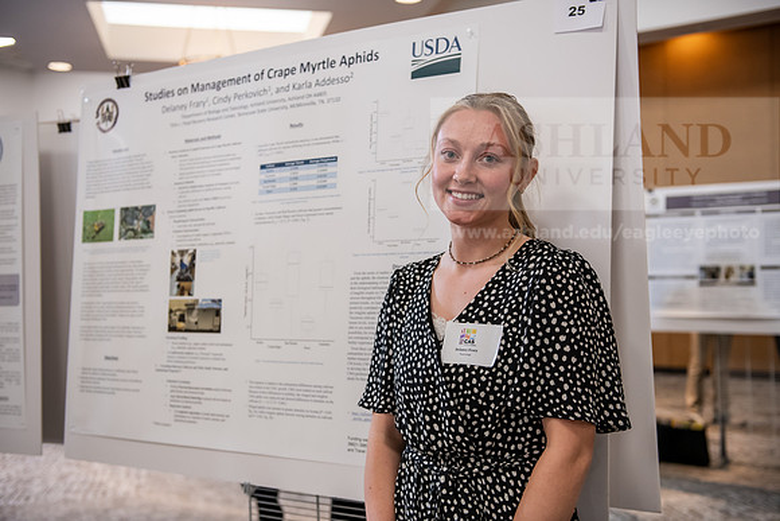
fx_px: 954
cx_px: 390
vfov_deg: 30.5
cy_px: 260
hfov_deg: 44.5
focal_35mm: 44
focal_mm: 44
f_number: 3.2
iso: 1250
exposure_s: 1/160
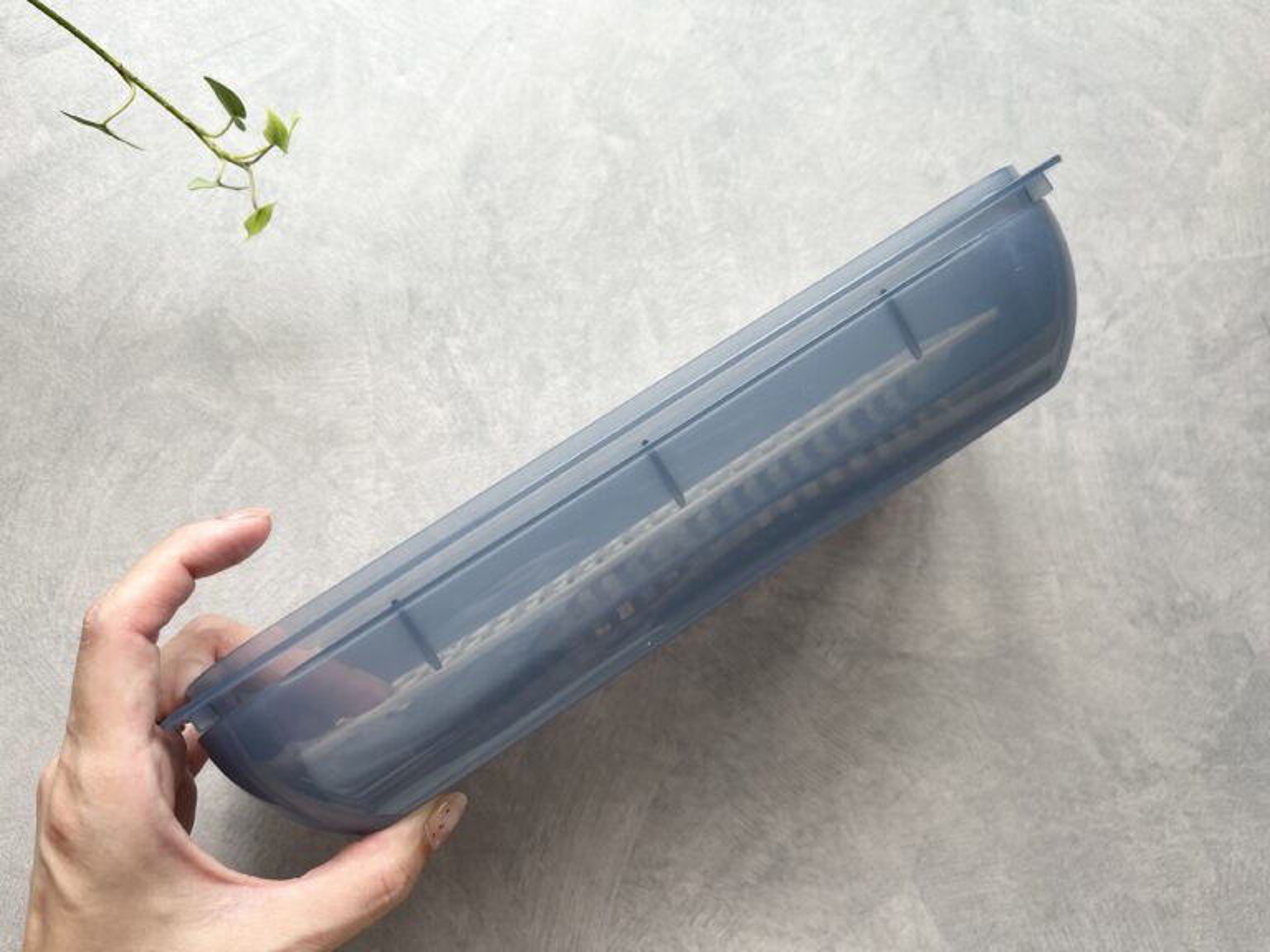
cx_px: 635
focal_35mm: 26
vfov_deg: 53.1
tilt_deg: -81.8
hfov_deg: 67.3
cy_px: 476
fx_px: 954
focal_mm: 5.1
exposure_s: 1/261
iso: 40
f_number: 1.6
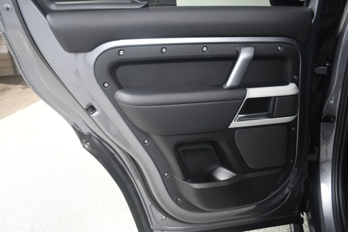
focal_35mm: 33
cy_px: 116
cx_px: 174
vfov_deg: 39.9
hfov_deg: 57.2
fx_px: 319
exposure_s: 1/160
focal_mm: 22
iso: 100
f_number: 4
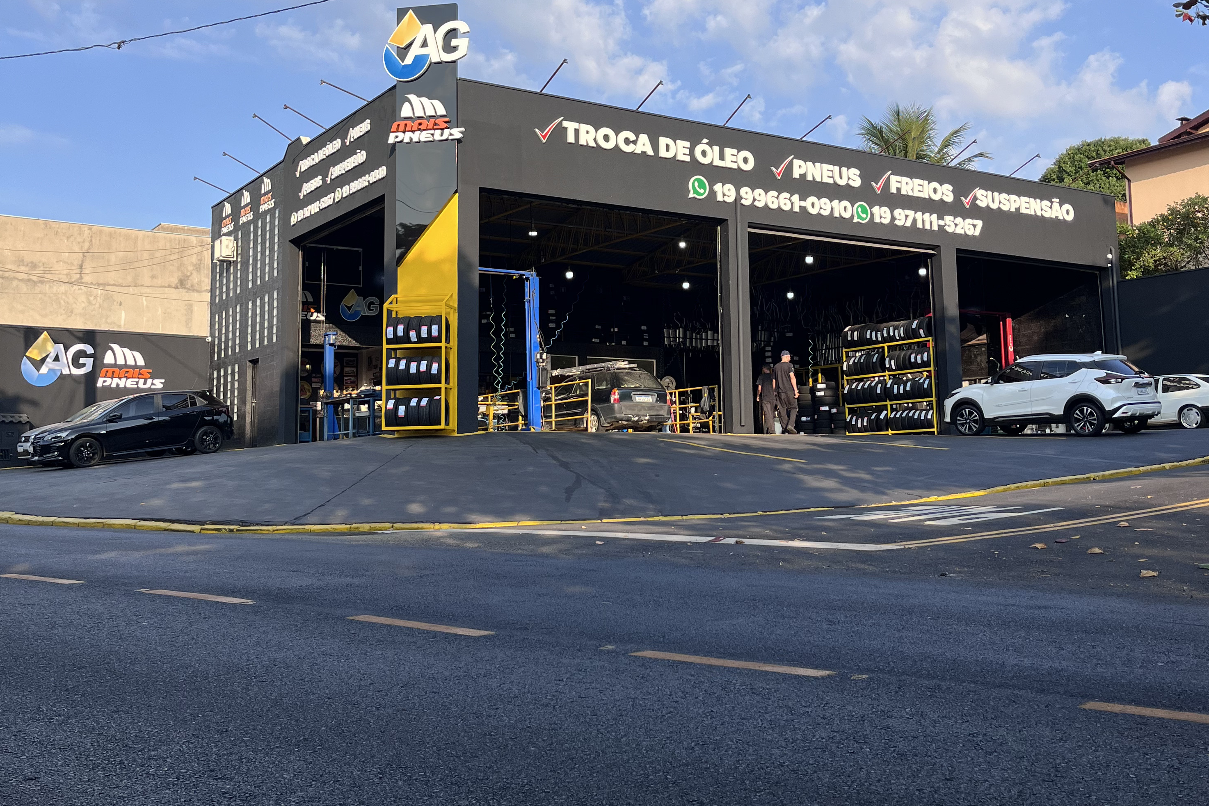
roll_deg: +1.4
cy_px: 298
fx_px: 1243
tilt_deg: +7.1
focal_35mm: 37
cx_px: 616
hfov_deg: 51.9
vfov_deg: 35.7
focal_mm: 5.1
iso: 50
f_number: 1.6
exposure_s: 1/1832
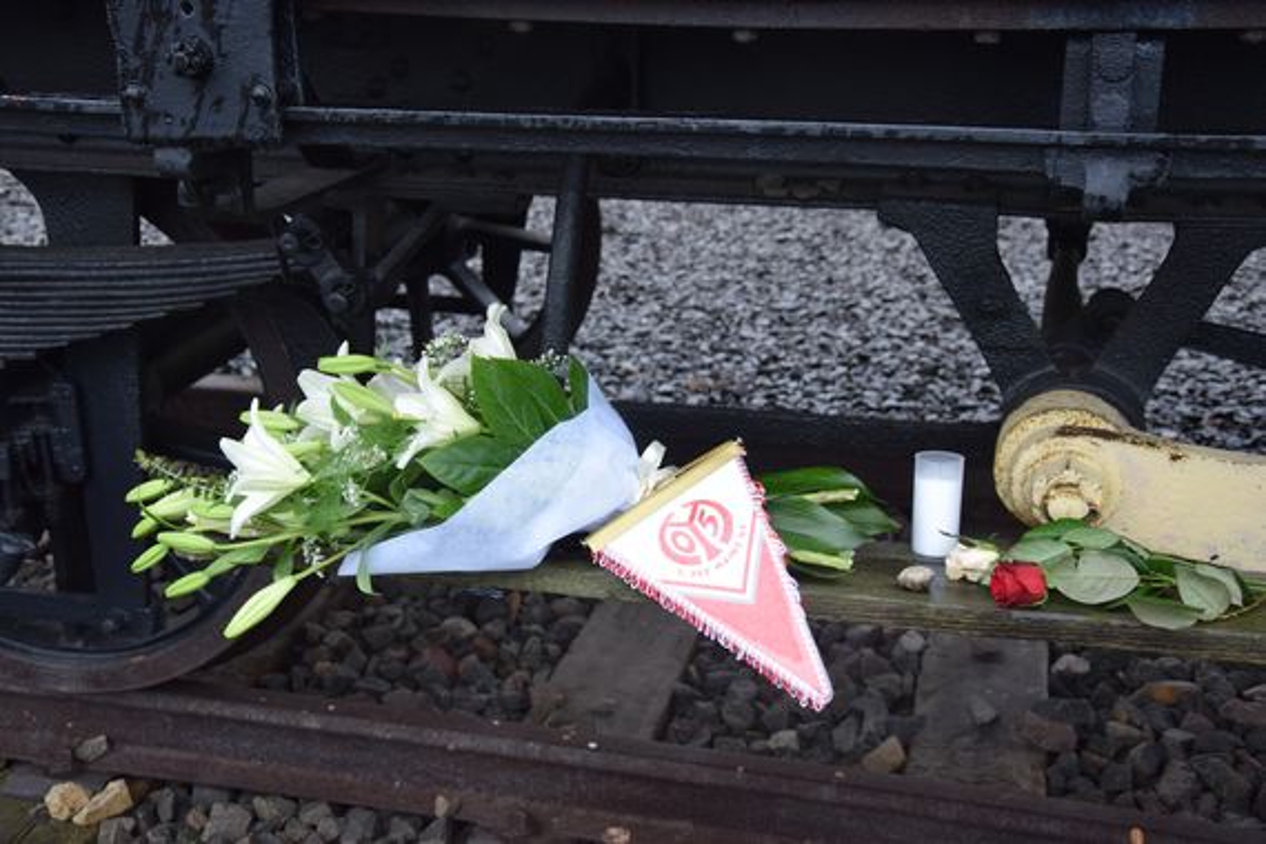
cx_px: 633
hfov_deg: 41.1
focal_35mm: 48
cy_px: 422
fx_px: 1688
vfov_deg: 28.1
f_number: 5
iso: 400
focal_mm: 32
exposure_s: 1/100
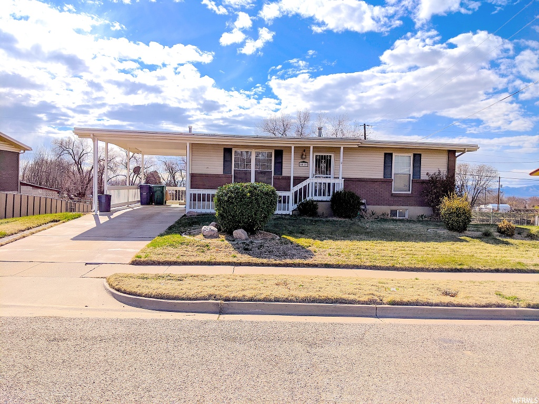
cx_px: 270
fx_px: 420
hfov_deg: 65.3
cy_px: 202
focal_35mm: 27
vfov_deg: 51.4
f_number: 1.8
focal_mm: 4.44
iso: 72
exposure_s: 1/7812
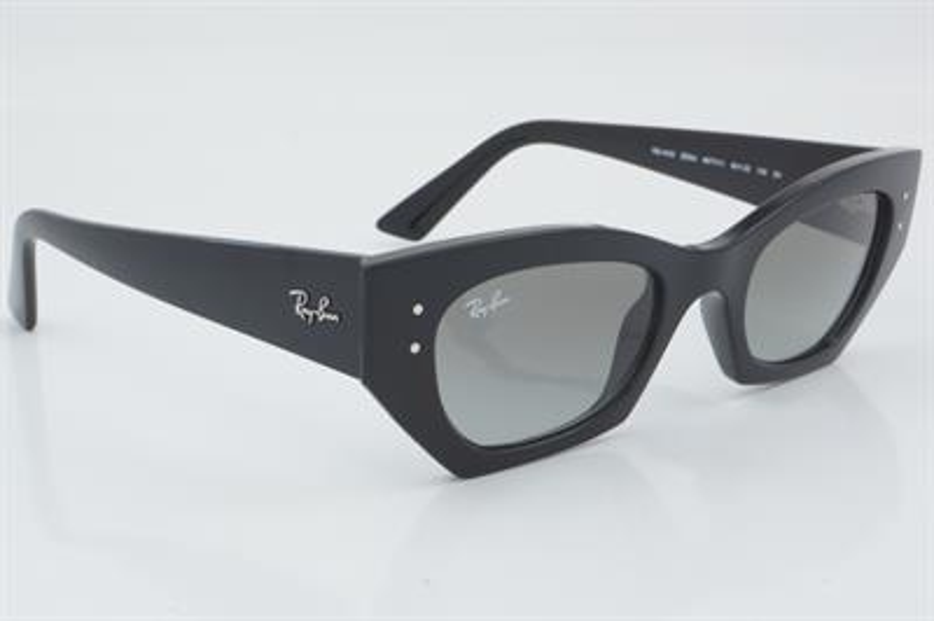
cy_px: 310
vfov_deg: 18.2
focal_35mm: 75
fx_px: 1944
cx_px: 467
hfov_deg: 27.0
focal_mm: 50
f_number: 32
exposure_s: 1/3
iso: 100
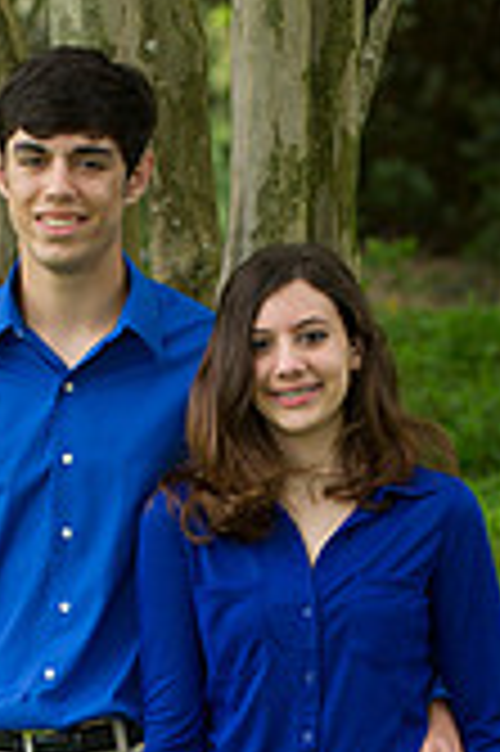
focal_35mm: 323
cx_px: 25
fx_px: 6743
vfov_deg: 6.4
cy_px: 824
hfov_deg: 4.2
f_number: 4
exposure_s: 1/100
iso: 320
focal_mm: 120
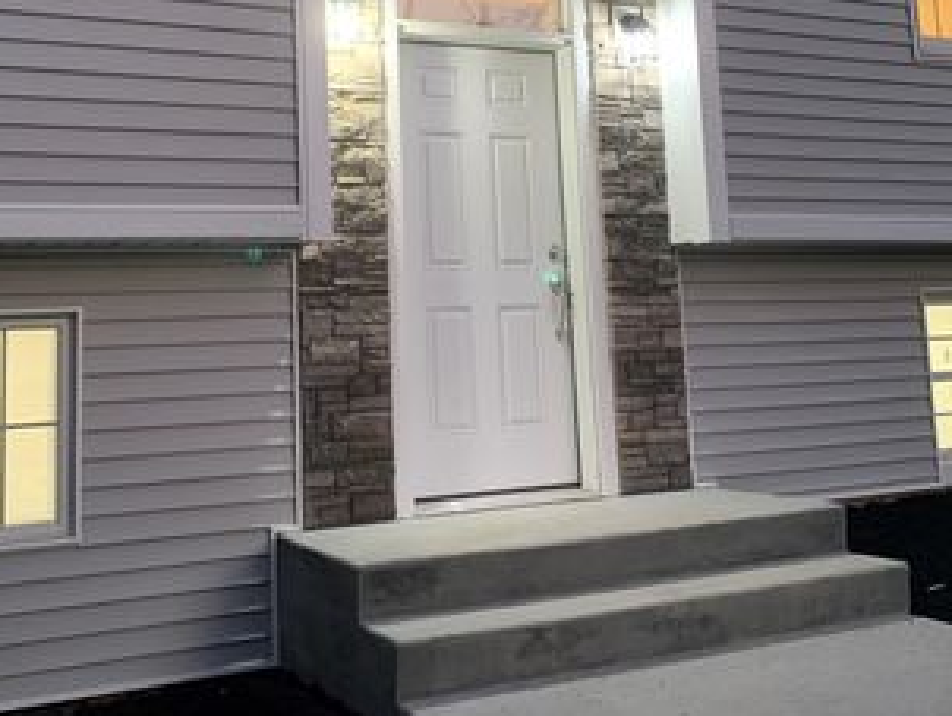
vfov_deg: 32.8
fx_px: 1184
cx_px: 457
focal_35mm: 43
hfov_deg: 43.8
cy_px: 156
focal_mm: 4.25
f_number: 1.8
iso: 320
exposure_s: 1/60
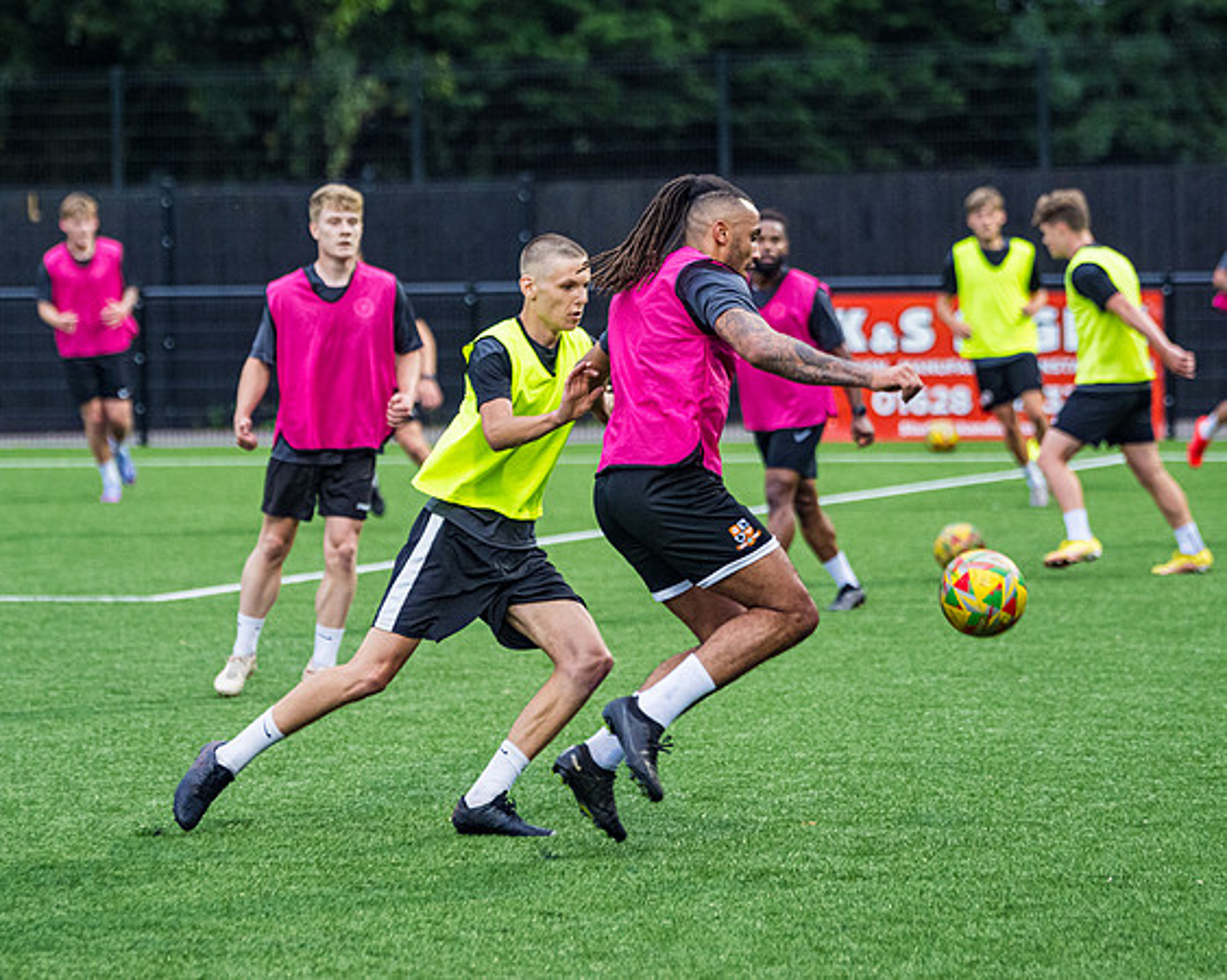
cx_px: 583
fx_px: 7203
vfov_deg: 7.8
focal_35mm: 198
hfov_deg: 9.7
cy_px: 373
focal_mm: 135
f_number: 2.8
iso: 1600
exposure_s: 1/500
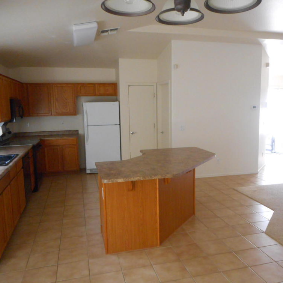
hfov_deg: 53.9
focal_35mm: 30
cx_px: 160
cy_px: 143
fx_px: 277
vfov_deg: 54.0
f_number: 3.7
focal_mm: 4.5
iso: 450
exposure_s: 1/25
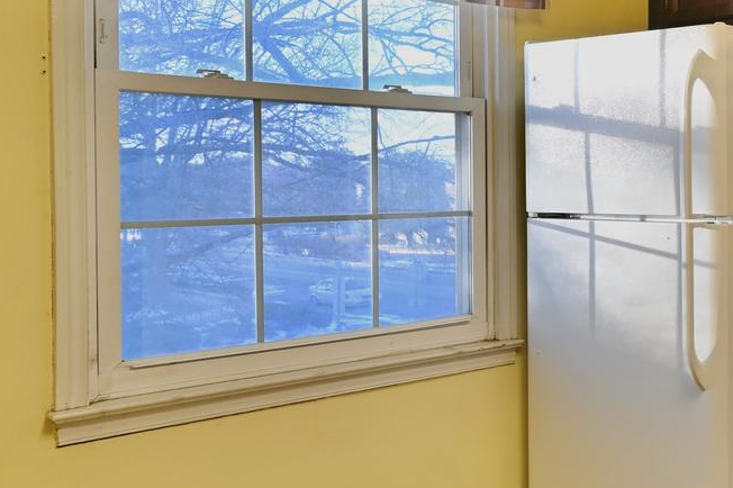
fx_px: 895
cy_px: 189
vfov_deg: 30.4
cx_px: 948
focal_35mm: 44
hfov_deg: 33.1
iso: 400
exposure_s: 1/40
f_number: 5.6
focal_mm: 14
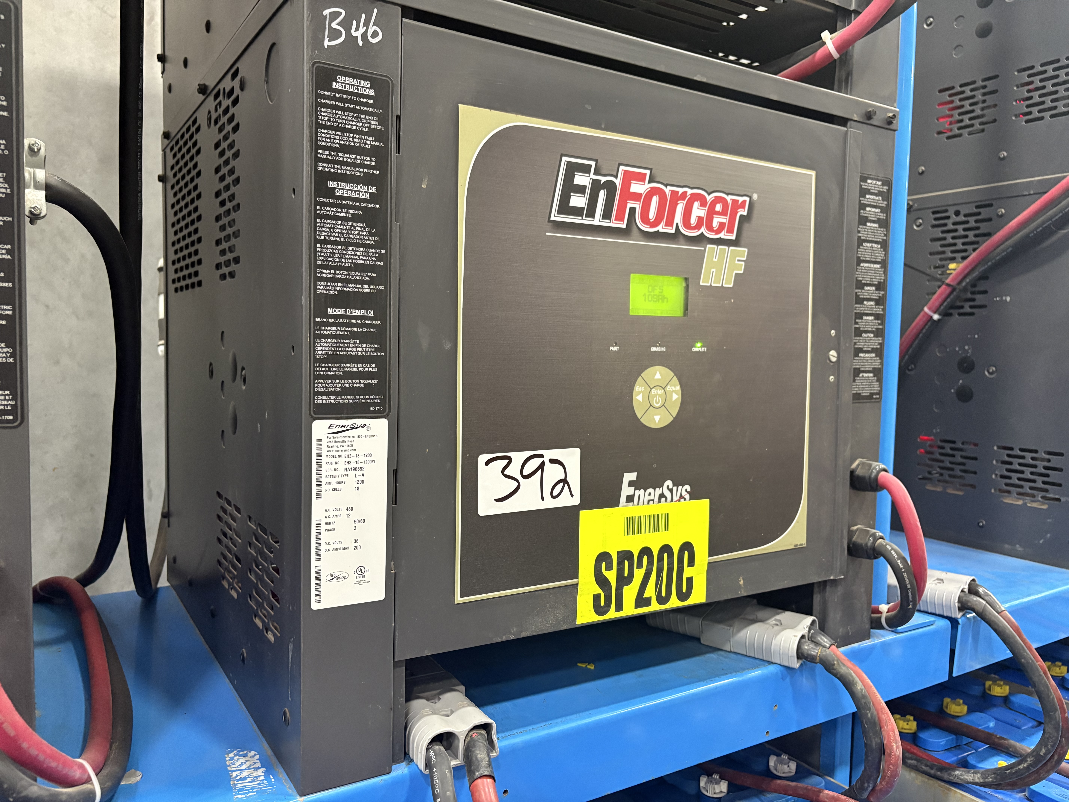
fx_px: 803
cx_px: 534
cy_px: 401
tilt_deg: -4.6
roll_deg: -1.0
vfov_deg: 53.1
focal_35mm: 26
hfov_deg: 67.3
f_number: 1.6
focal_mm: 5.96
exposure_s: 1/40
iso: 500
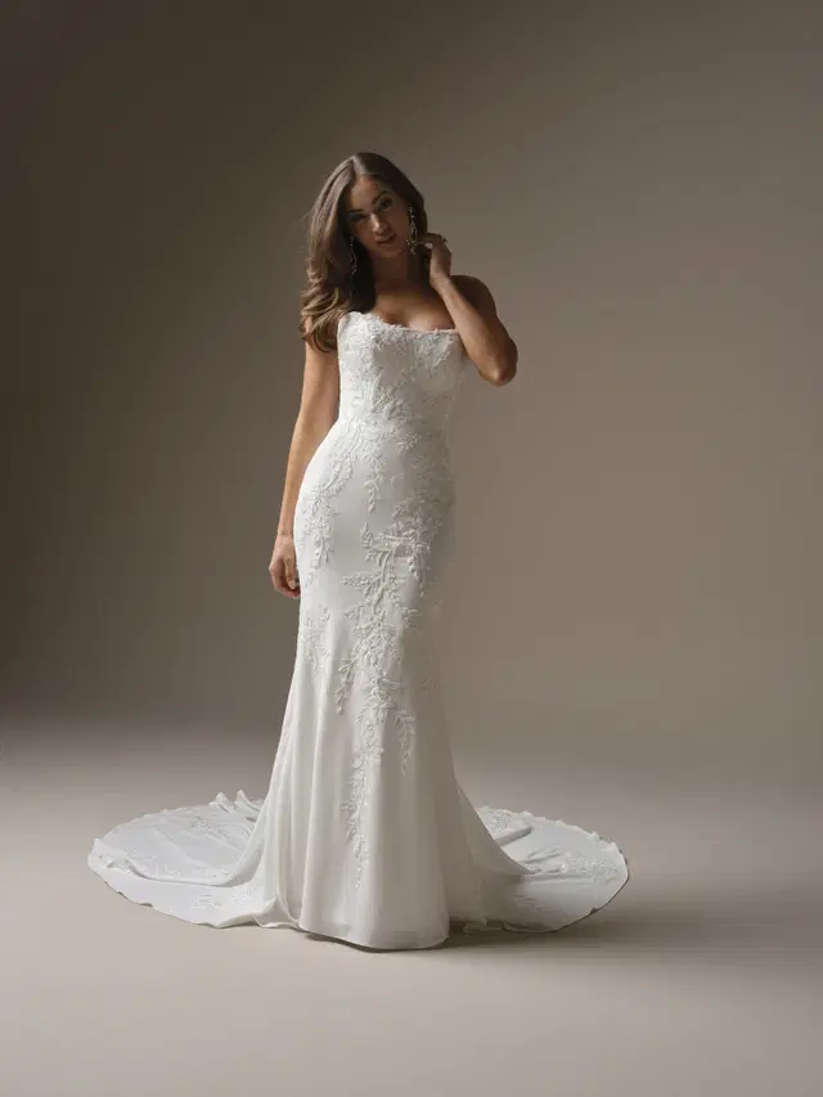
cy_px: 548
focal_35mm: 55
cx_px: 412
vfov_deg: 34.9
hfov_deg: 26.6
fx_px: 1743
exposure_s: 1/125
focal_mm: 69
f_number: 10
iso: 500
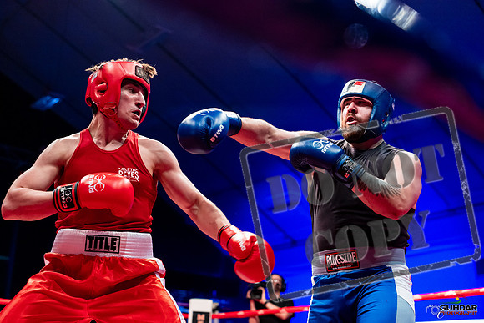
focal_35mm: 50
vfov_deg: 27.0
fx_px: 672
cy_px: 162
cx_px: 242
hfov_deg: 39.6
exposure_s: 1/1000
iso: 4000
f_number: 2.8
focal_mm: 50
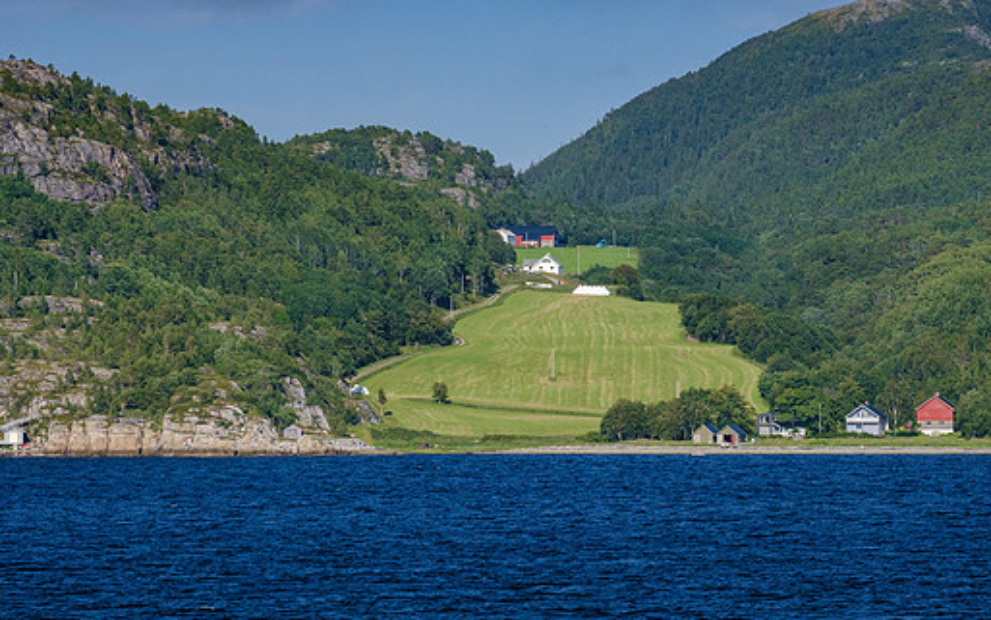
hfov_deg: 11.6
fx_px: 4890
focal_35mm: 181
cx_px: 552
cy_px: 337
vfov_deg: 7.3
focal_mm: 104.9
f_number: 9
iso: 1000
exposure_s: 1/500
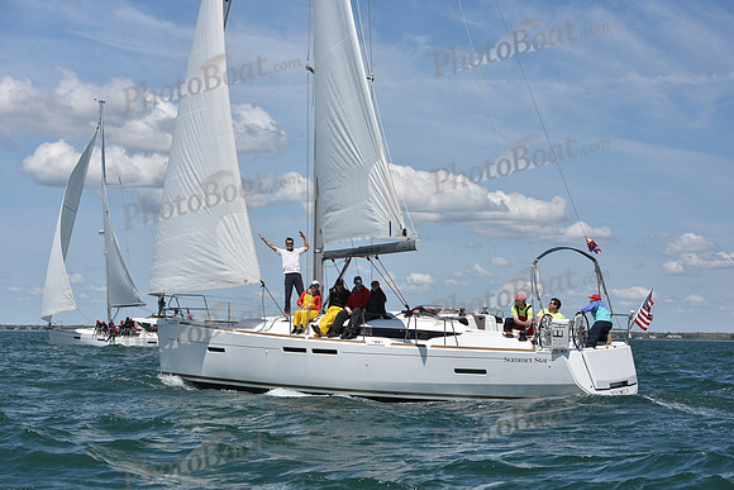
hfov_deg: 24.8
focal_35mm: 82
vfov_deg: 16.7
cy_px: 245
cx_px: 367
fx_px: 1672
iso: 320
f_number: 7.1
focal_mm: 82
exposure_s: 1/800
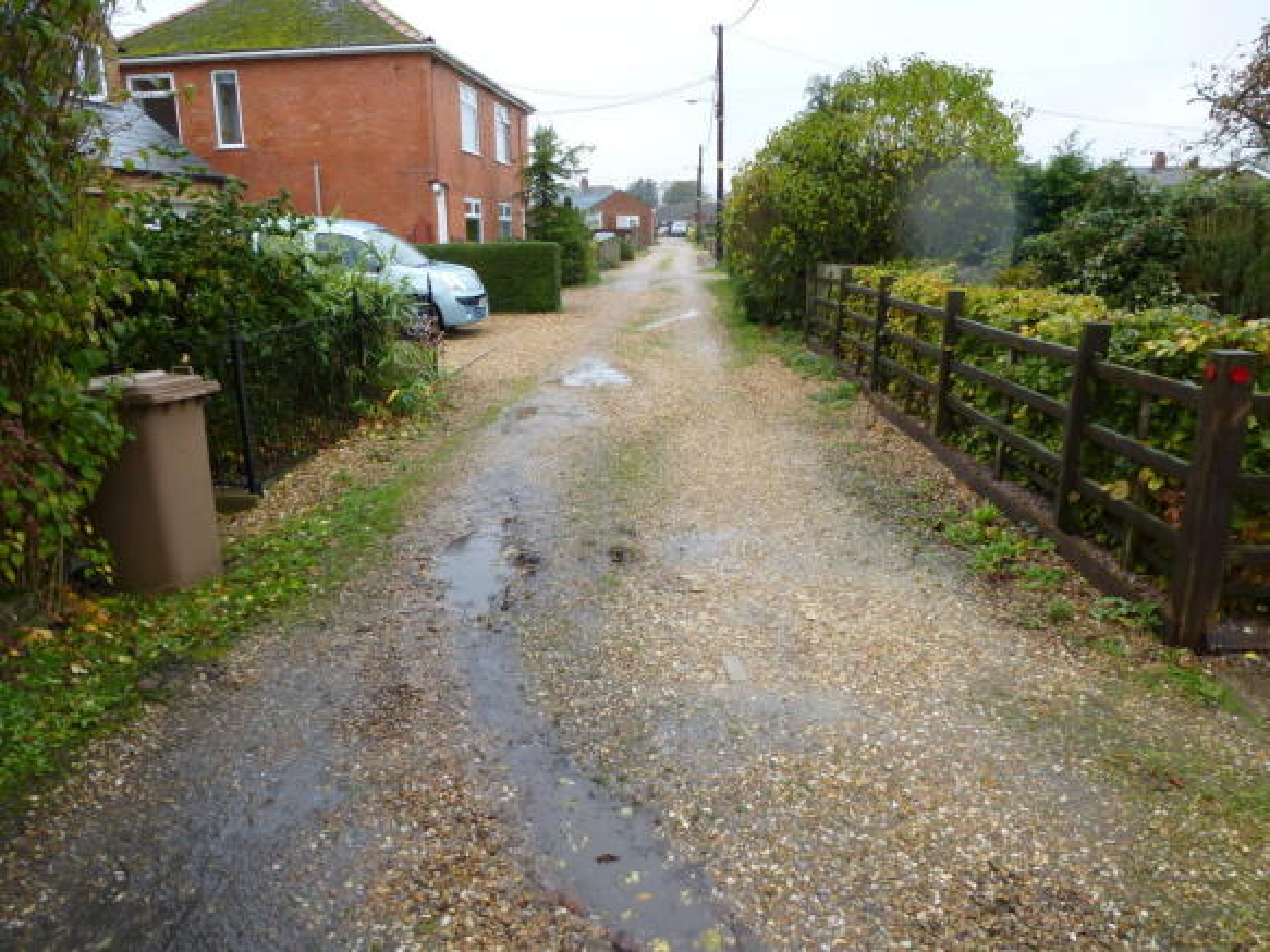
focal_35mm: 24
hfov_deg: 71.6
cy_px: 476
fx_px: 880
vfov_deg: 56.8
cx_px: 635
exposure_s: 1/60
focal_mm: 4.3
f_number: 3.3
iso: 100
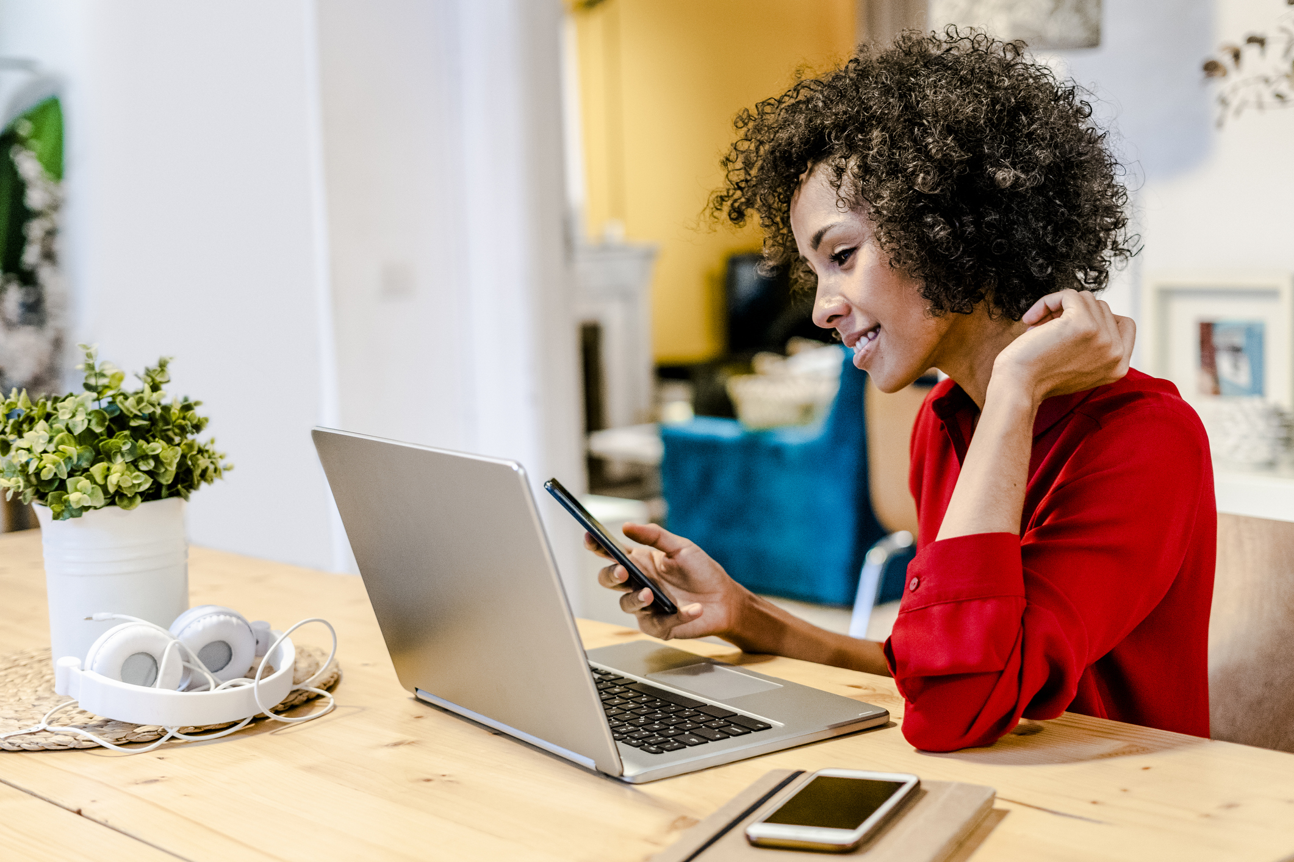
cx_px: 647
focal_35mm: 50
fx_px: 1797
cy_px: 431
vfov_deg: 27.0
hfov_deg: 39.6
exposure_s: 1/100
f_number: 2.5
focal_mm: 50
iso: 2000
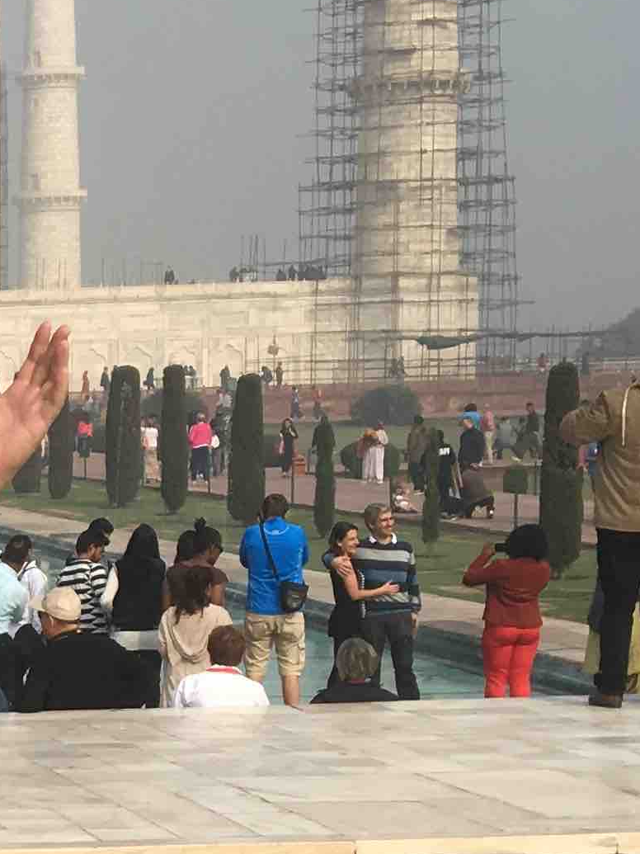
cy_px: 767
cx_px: -500
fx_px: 2786
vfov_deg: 17.2
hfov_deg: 12.1
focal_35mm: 113
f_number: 2.2
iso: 25
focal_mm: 4.15
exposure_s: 1/1972
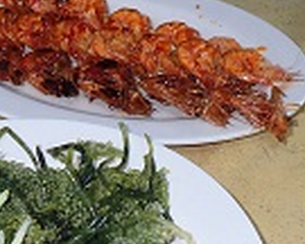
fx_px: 677
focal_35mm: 75
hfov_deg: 25.3
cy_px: 169
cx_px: 117
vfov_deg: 20.3
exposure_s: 1/30
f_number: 2
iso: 200
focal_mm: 4.5
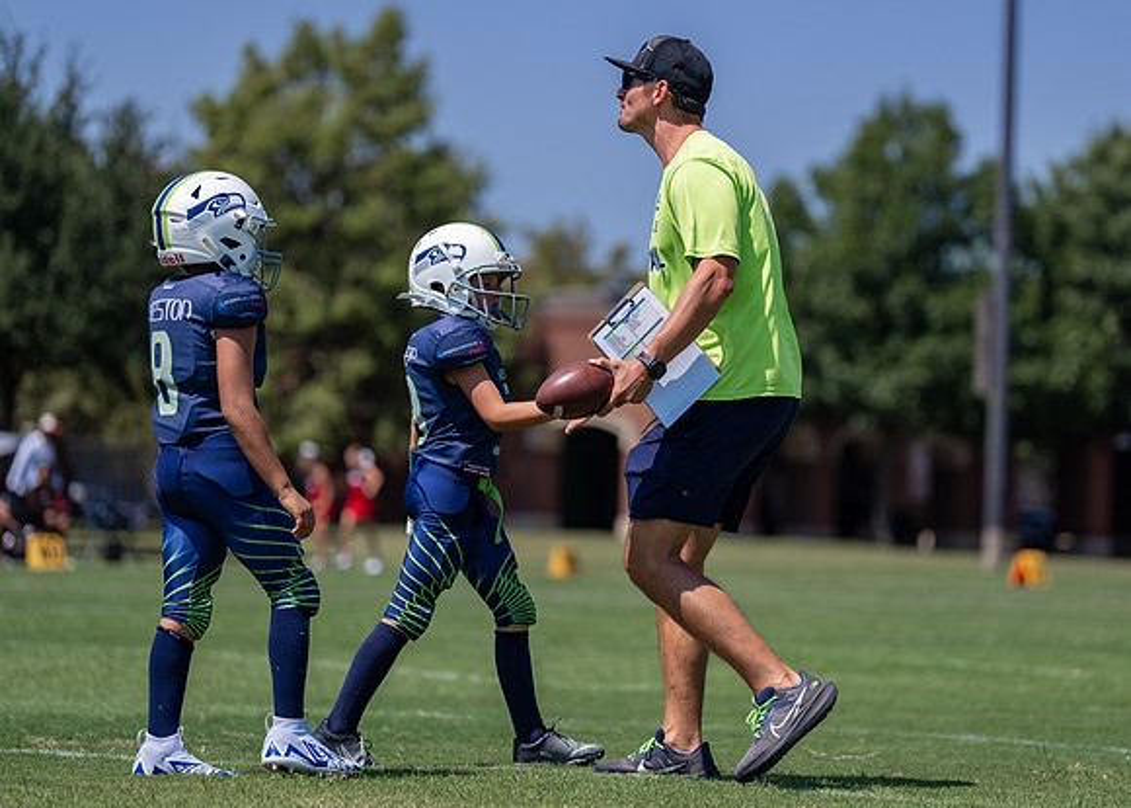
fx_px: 6183
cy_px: 358
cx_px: 668
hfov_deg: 10.4
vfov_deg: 7.5
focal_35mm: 193
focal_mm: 157
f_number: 2.8
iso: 100
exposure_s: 1/2000
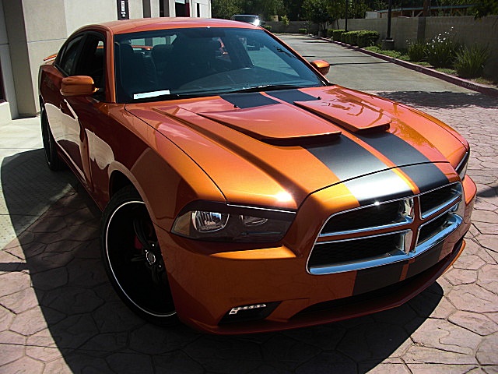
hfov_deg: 51.4
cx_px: 249
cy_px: 187
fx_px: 518
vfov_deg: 39.7
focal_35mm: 36
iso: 50
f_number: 7.9
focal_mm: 6.3
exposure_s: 1/160
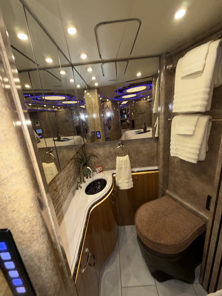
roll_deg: +2.3
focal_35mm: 14
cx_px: 111
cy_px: 148
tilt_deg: -19.0
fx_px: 120
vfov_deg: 102.1
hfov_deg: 85.7
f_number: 2.2
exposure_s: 1/80
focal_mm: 2.22
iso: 64
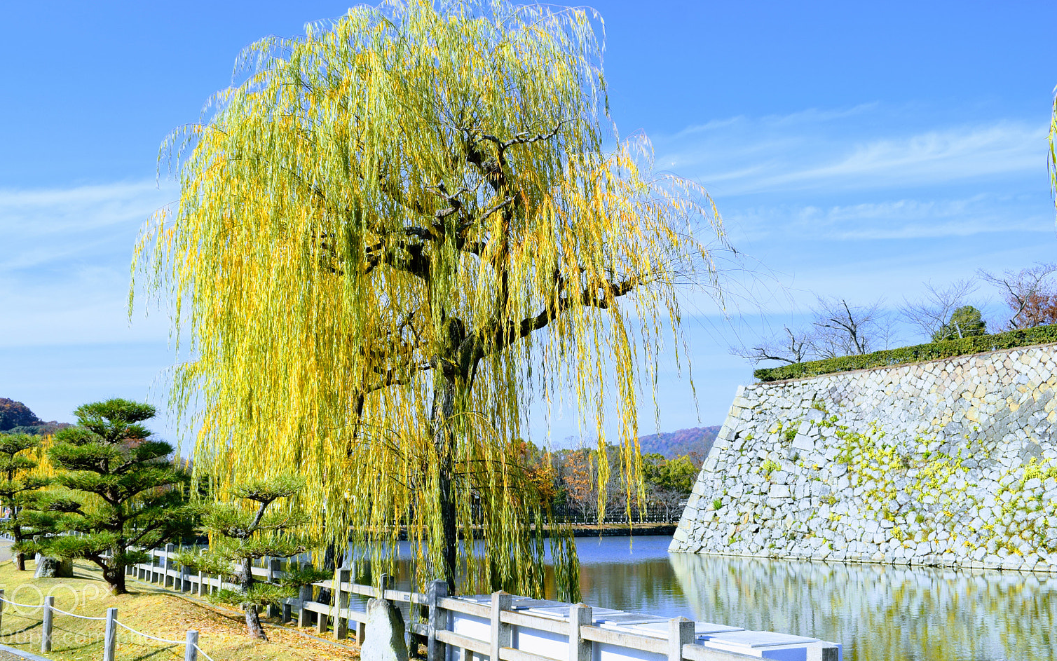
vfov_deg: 31.6
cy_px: 318
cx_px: 504
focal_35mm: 41
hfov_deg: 48.7
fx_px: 1168
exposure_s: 1/320
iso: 200
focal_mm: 25
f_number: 9
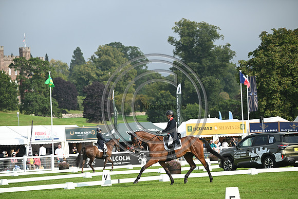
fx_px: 1449
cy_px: 100
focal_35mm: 175
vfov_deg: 7.9
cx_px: 149
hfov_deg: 11.7
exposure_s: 1/1250
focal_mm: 175
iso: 280
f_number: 4.8
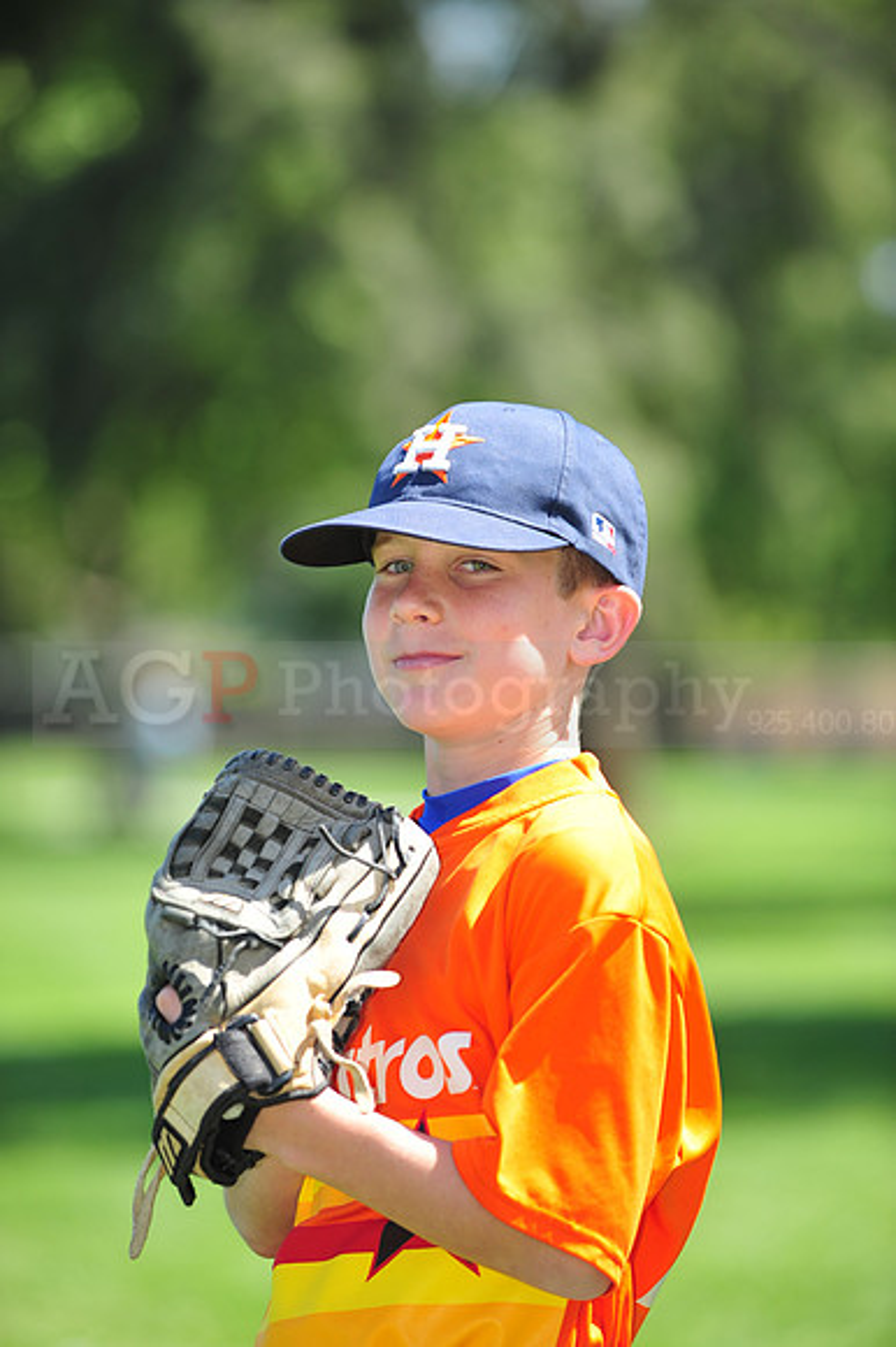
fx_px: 7475
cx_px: 448
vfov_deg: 10.3
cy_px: 674
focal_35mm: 200
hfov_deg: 6.9
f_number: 4.5
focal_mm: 200
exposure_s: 1/640
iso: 200
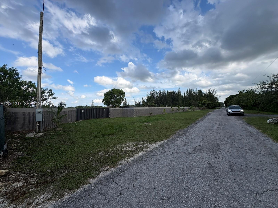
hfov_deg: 102.1
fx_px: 112
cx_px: 139
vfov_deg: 85.7
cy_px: 104
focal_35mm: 14
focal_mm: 2.22
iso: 50
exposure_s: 1/1395
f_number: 2.2
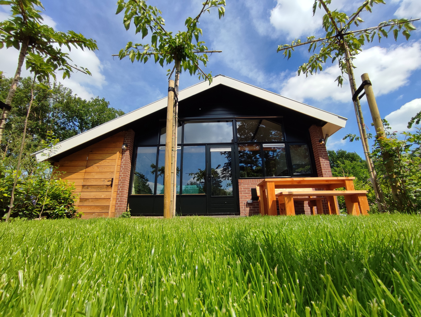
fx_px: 195
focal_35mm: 16
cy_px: 158
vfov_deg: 78.2
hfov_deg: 94.5
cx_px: 210
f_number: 2.2
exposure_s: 1/1508
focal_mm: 1.65
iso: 50
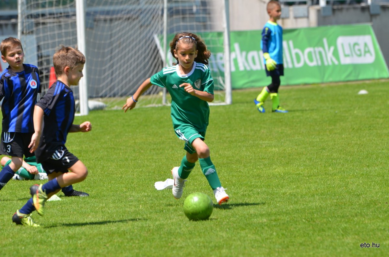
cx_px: 194
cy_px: 128
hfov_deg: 6.0
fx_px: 3720
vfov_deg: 4.0
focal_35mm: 345
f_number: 6.3
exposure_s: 1/640
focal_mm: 230
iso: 200
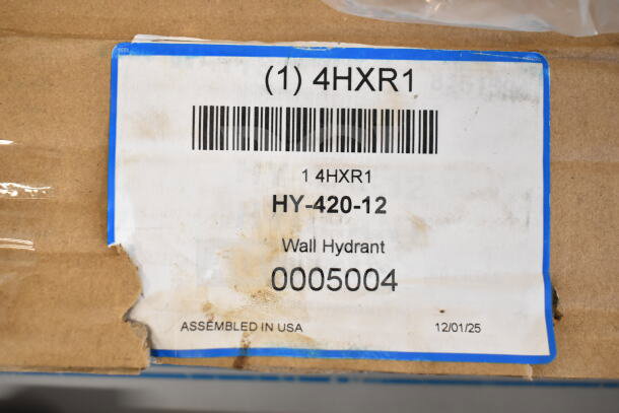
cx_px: 310
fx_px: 722
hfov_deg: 46.4
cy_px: 206
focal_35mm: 42
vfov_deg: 31.9
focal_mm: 28
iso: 1600
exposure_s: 1/80
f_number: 4.5
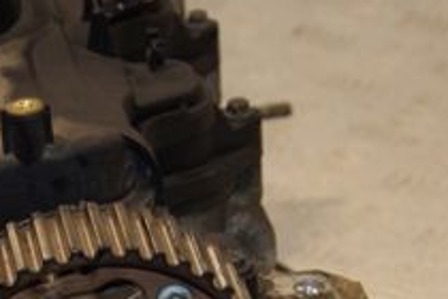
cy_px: 278
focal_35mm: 206
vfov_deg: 6.7
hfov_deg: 9.9
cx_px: 19
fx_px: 2557
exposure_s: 1/200
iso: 800
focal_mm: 45
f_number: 4.8
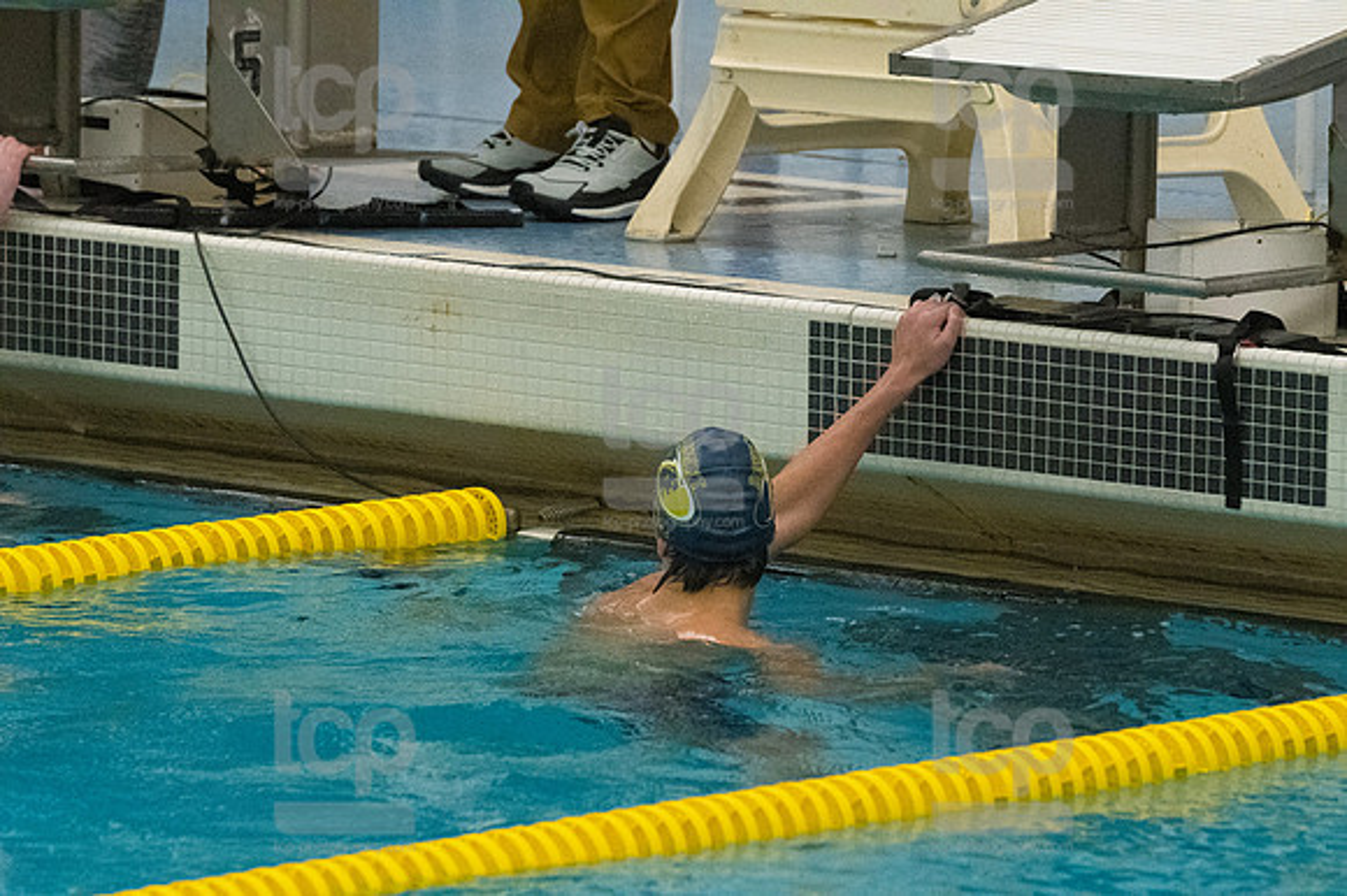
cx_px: 674
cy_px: 448
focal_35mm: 300
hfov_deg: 6.9
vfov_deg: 4.6
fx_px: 11218
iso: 10000
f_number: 5
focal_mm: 200
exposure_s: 1/1250
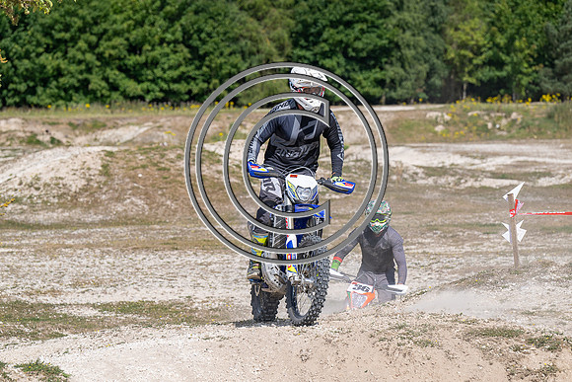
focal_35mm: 150
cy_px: 191
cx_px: 286
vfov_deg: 9.2
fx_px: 2384
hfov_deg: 13.7
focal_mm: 150
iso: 360
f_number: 5.6
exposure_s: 1/2000
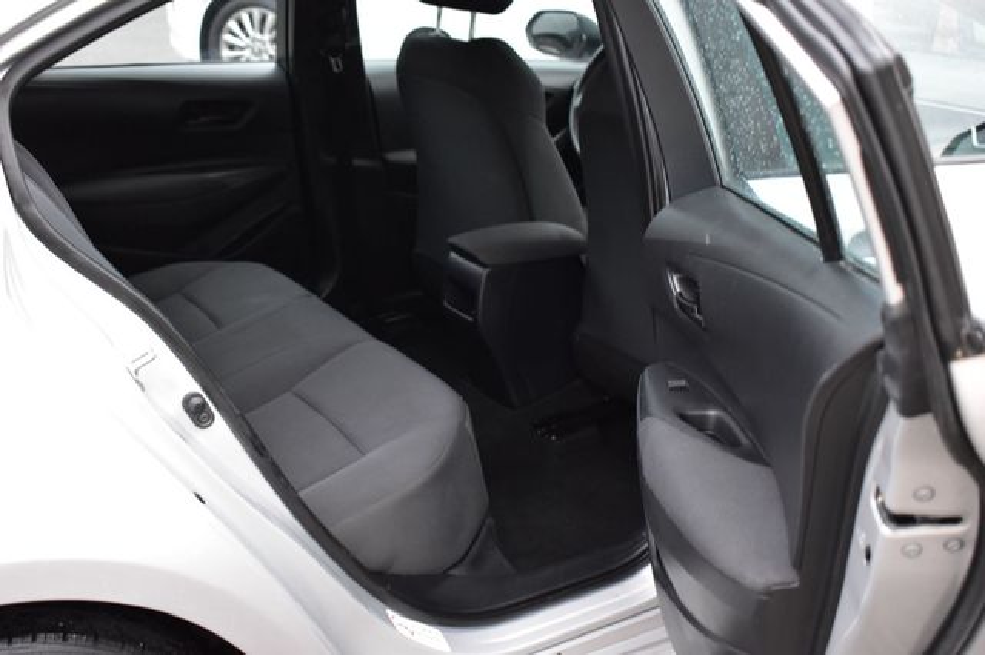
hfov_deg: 46.4
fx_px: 1149
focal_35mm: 42
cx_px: 492
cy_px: 328
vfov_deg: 31.9
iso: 1600
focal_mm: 28
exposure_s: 1/13
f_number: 4.2
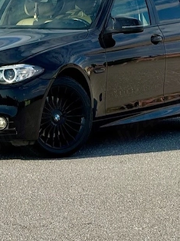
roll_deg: +0.0
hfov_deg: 4.8
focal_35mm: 306
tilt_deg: -1.0
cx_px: 42
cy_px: 33
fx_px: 2124
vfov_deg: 6.5
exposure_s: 1/1206
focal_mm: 15.66
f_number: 2.8
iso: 50
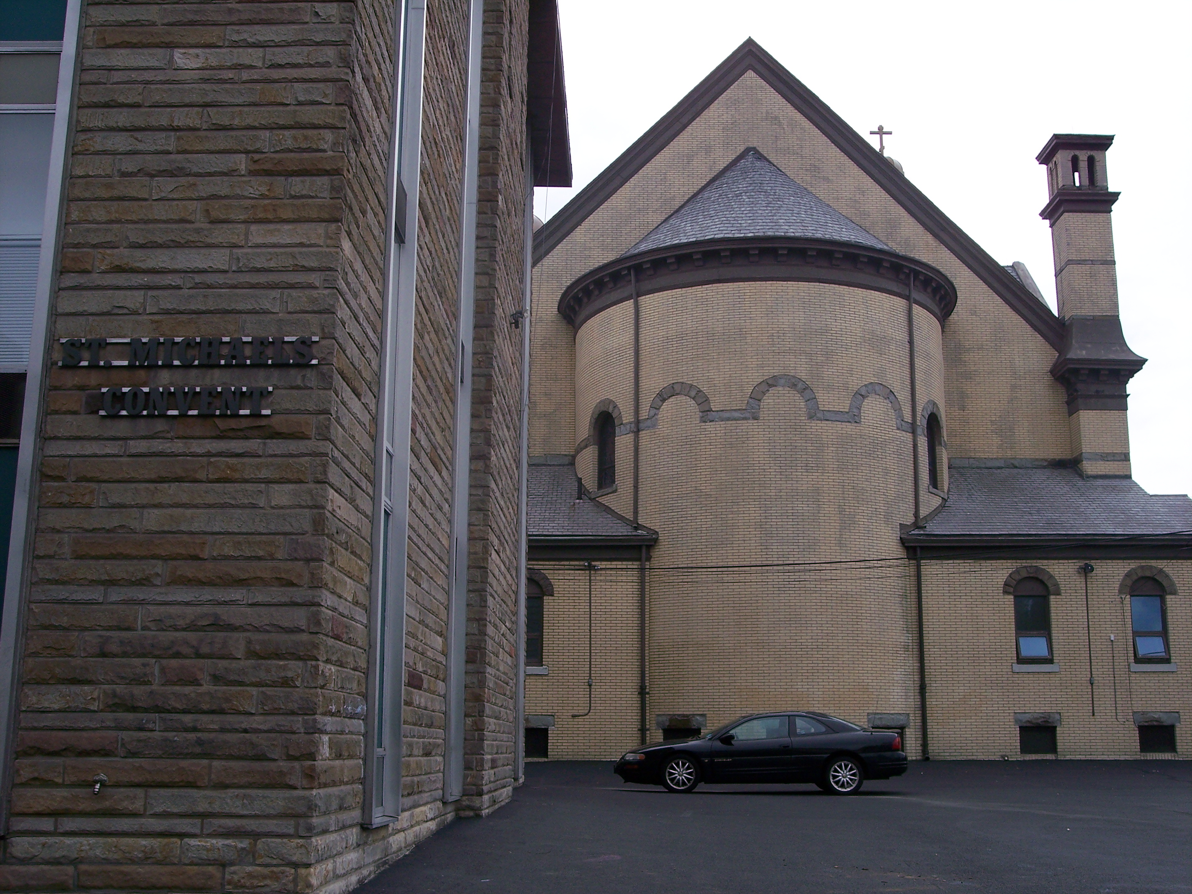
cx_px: 596
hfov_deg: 47.9
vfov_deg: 36.8
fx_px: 1343
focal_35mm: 39
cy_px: 447
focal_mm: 8
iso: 100
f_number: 4
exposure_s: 1/500
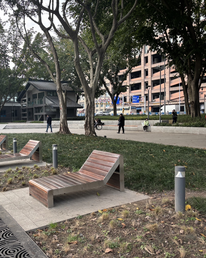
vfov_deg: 52.8
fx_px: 259
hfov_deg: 42.7
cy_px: 130
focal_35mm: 34
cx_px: 67
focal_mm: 5.96
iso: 50
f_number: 1.6
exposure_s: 1/236
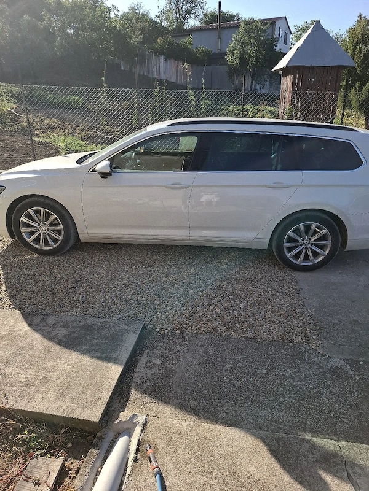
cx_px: 184
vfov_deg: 73.9
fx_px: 327
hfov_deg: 58.9
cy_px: 246
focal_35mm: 23
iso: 50
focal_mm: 5.54
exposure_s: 1/1111
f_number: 1.8
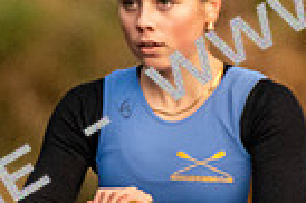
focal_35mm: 3797
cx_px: -18
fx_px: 32236
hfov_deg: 0.5
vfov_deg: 0.4
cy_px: 138
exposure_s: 1/2500
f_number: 4
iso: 3600
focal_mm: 600
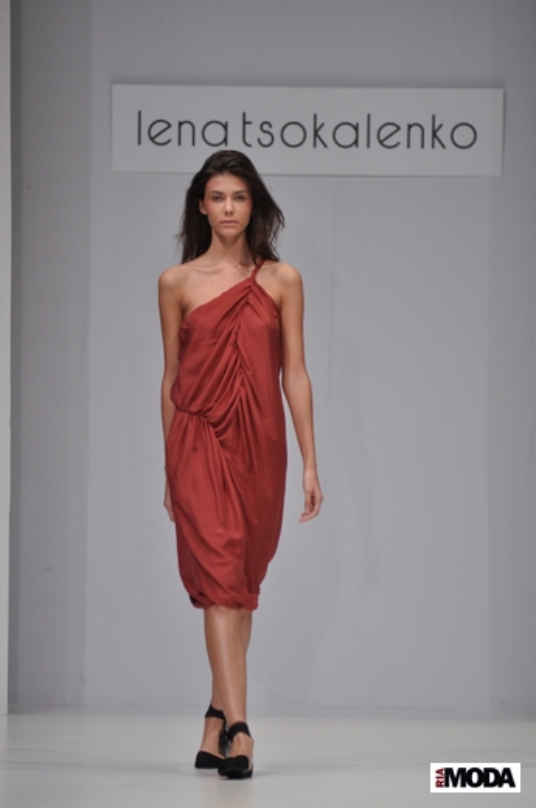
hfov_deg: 4.6
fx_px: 6722
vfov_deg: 6.9
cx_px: 268
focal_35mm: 300
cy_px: 404
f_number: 3.5
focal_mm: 200
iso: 640
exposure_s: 1/320
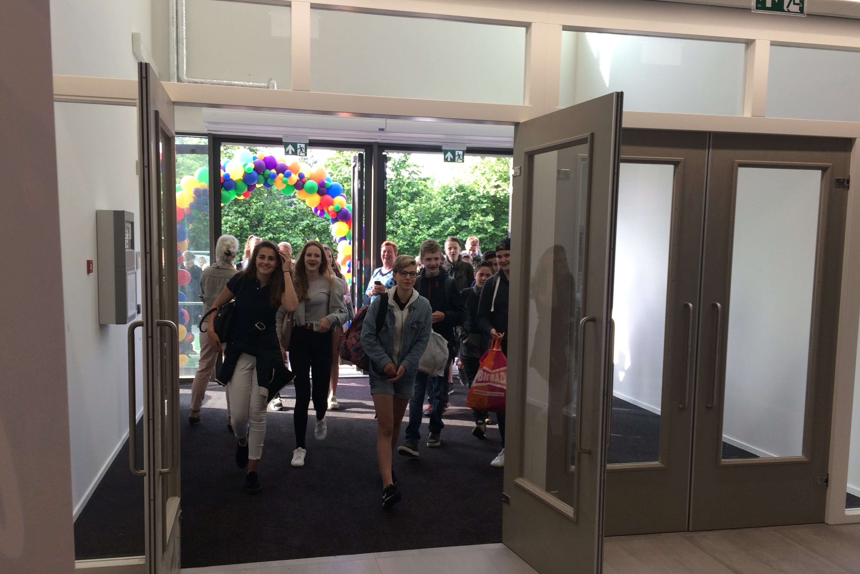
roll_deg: -1.5
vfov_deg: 42.2
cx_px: 421
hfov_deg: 60.3
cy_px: 323
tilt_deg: -7.0
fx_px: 740
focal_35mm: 31
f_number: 2.2
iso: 40
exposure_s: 1/100
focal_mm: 4.15
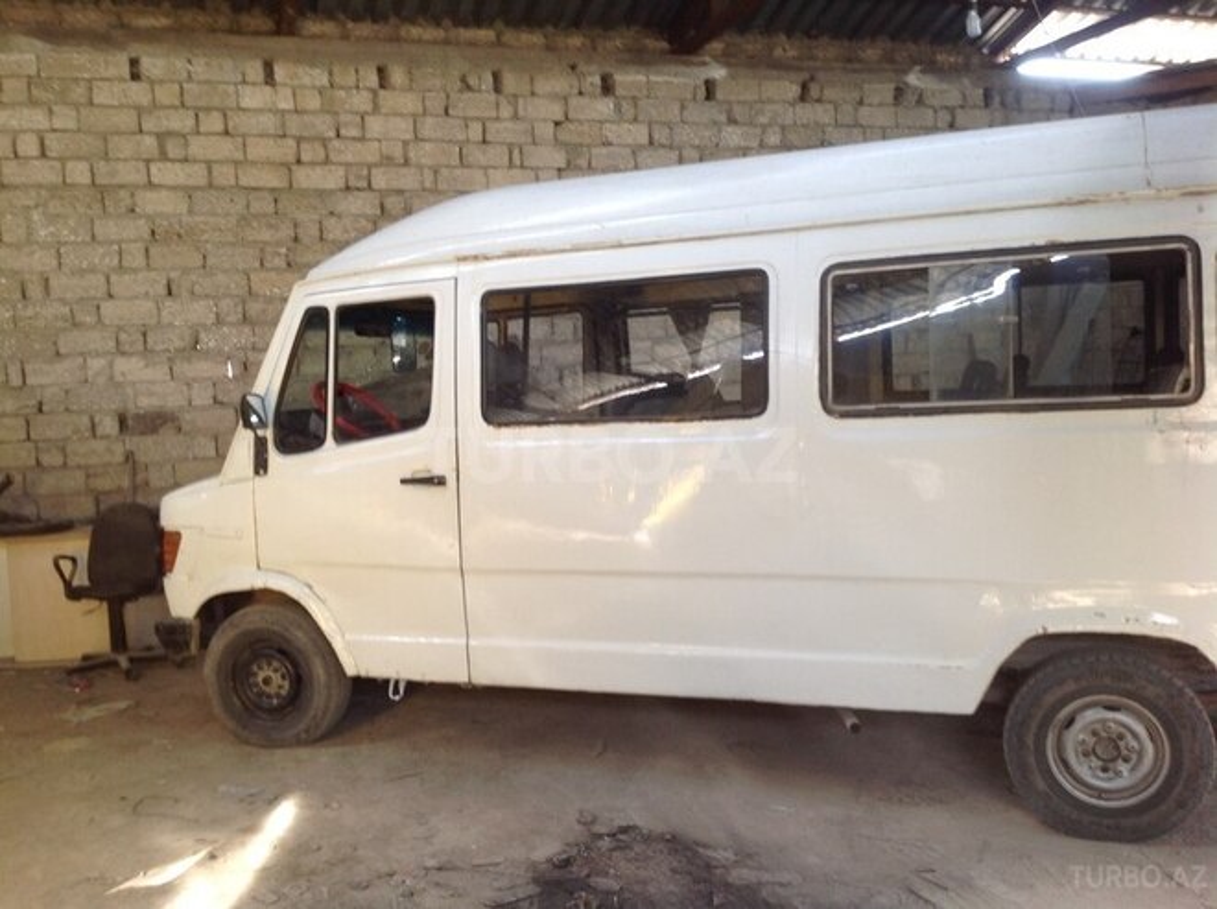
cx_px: 608
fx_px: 1229
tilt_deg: -1.8
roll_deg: +1.4
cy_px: 454
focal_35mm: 35
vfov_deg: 40.6
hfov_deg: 52.7
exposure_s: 1/15
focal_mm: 4.28
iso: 64
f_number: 2.4
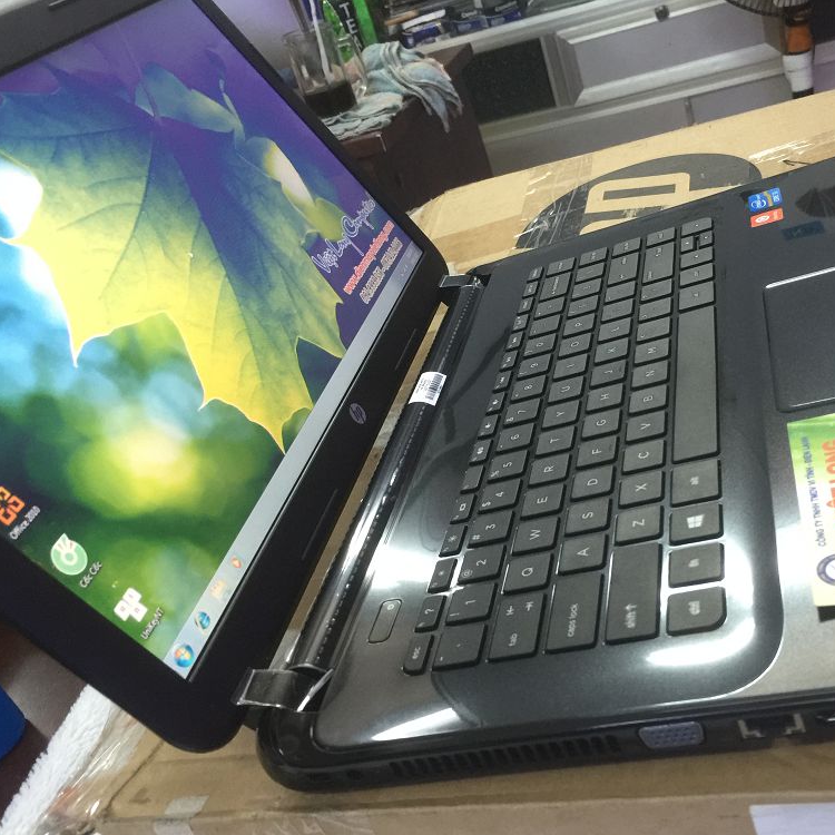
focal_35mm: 35
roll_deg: +16.7
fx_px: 955
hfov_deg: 46.7
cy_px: 425
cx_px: 530
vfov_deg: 47.2
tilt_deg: -29.9
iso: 125
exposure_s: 1/10
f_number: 2.2
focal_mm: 4.15
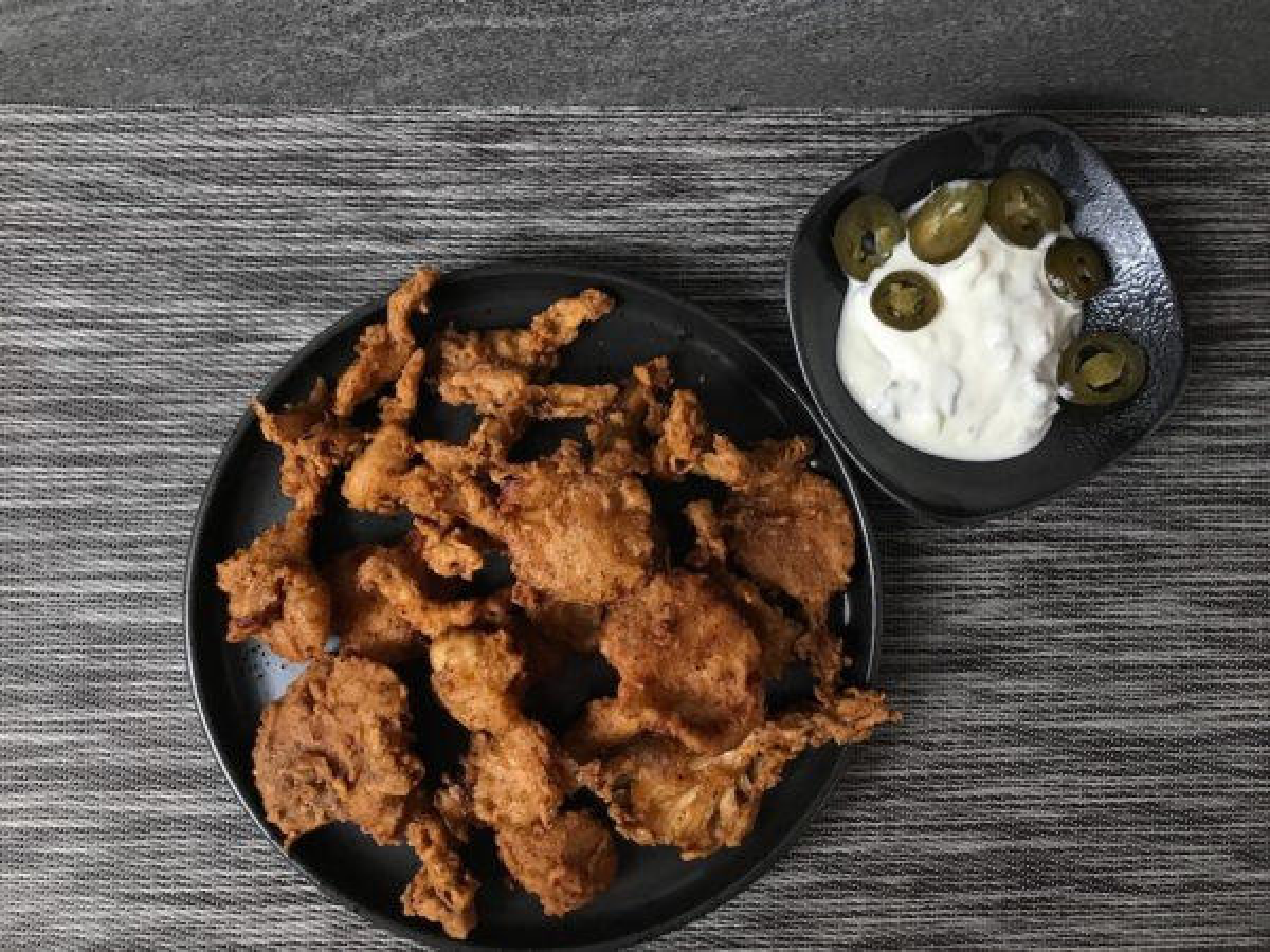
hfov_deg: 63.4
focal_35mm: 28
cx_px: 635
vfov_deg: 49.7
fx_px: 1027
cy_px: 476
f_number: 1.8
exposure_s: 1/17
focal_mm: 3.99
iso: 50
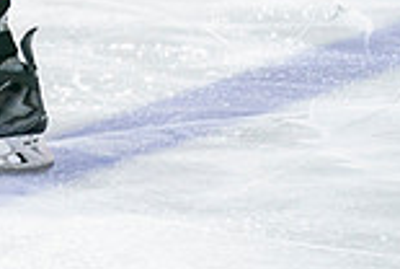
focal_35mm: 580
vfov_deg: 2.4
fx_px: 6457
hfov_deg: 3.5
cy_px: -259
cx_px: -194
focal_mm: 125
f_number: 2.8
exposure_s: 1/640
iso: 800
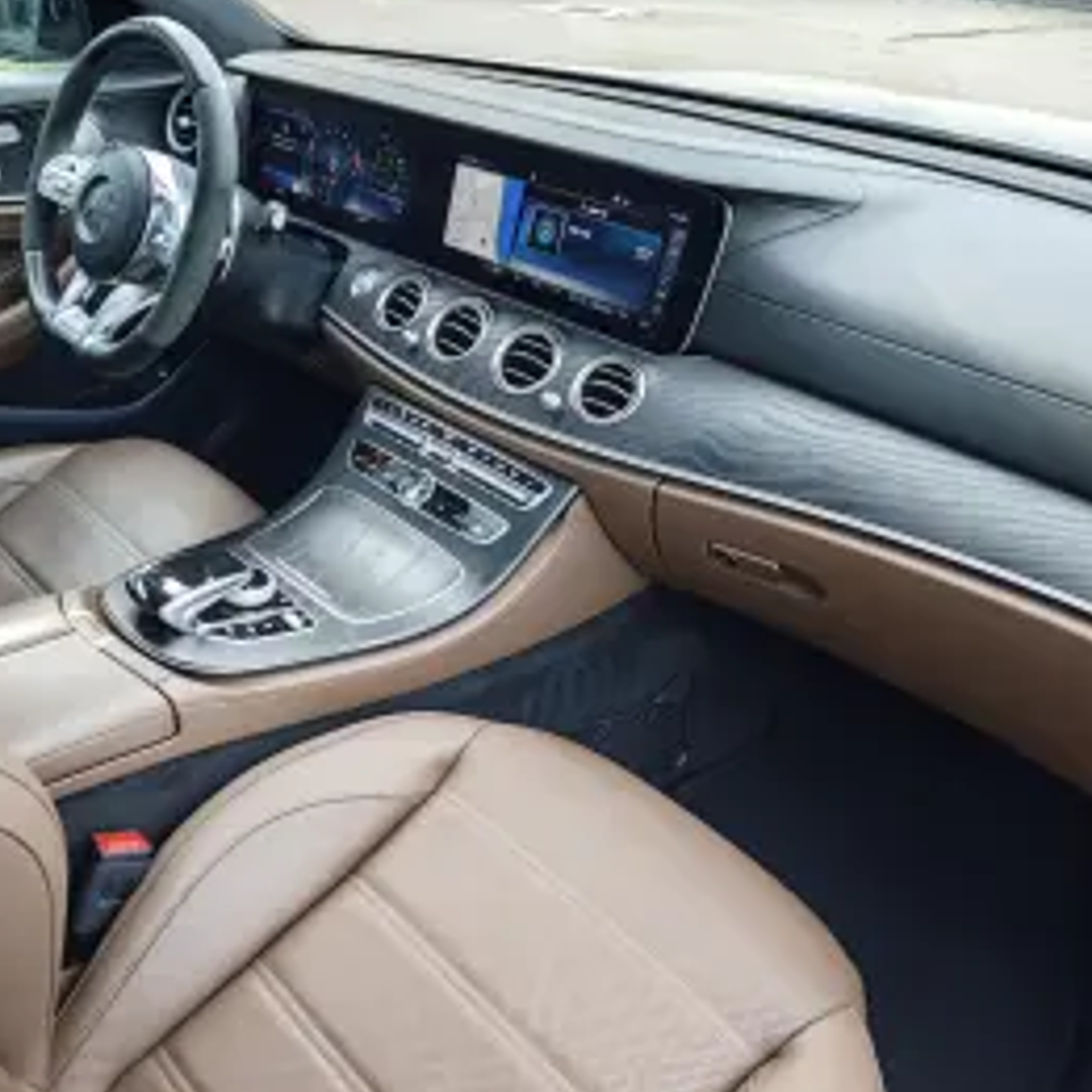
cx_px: 343
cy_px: 552
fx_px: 999
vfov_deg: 57.3
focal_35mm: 28
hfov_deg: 55.8
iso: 250
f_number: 1.6
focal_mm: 6.55
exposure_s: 1/101
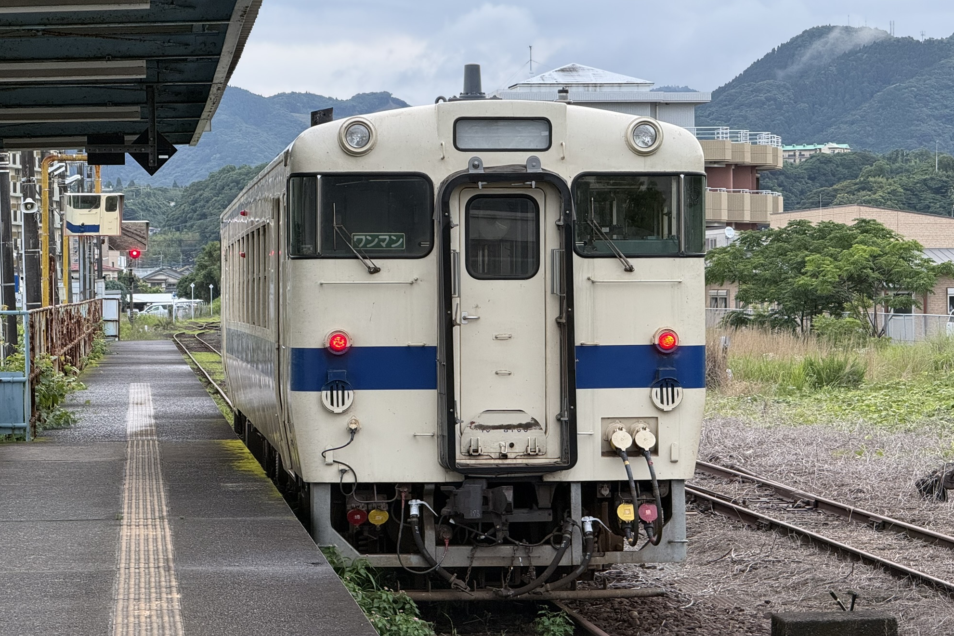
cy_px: 338
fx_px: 3418
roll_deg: +0.5
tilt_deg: -0.4
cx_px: 492
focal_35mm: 129
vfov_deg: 10.6
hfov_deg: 15.9
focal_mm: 15.66
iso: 160
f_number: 2.8
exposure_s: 1/99
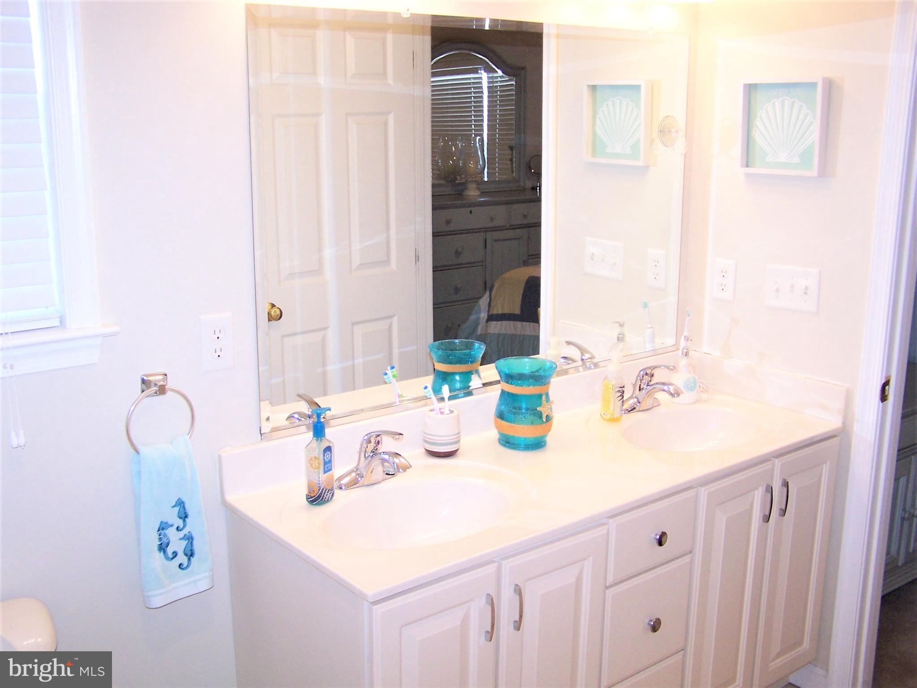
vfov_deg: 37.7
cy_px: 344
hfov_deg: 49.0
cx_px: 458
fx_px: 1007
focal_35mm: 38
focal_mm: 6.3
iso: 140
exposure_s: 1/60
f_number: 2.8
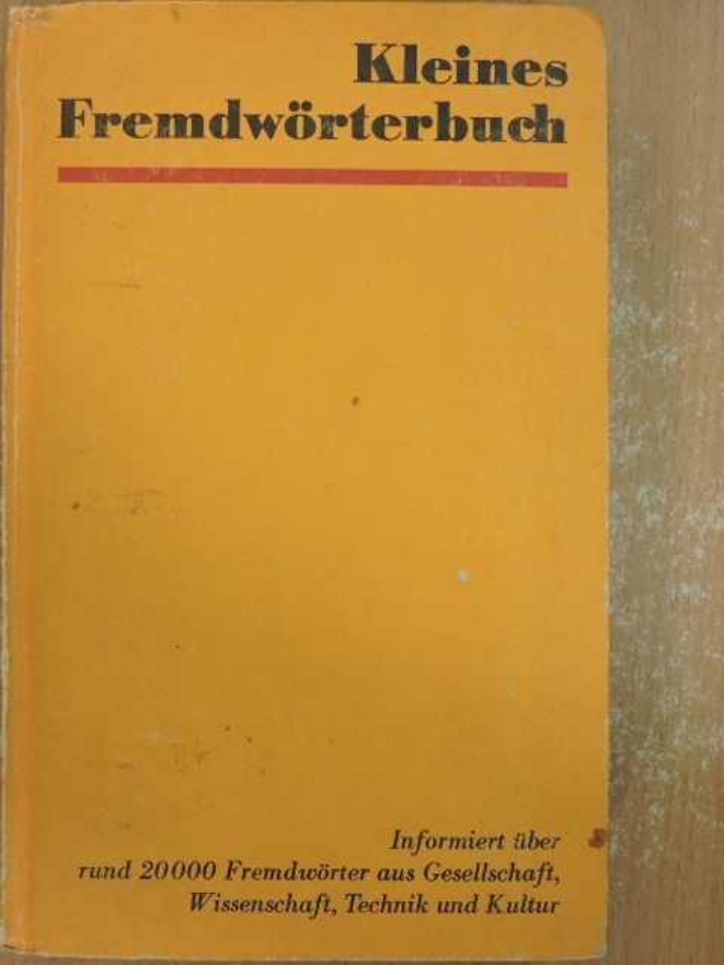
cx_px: 362
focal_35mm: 60
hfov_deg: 24.4
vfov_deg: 32.2
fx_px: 1673
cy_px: 482
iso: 400
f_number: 4.2
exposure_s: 1/20
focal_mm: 10.7
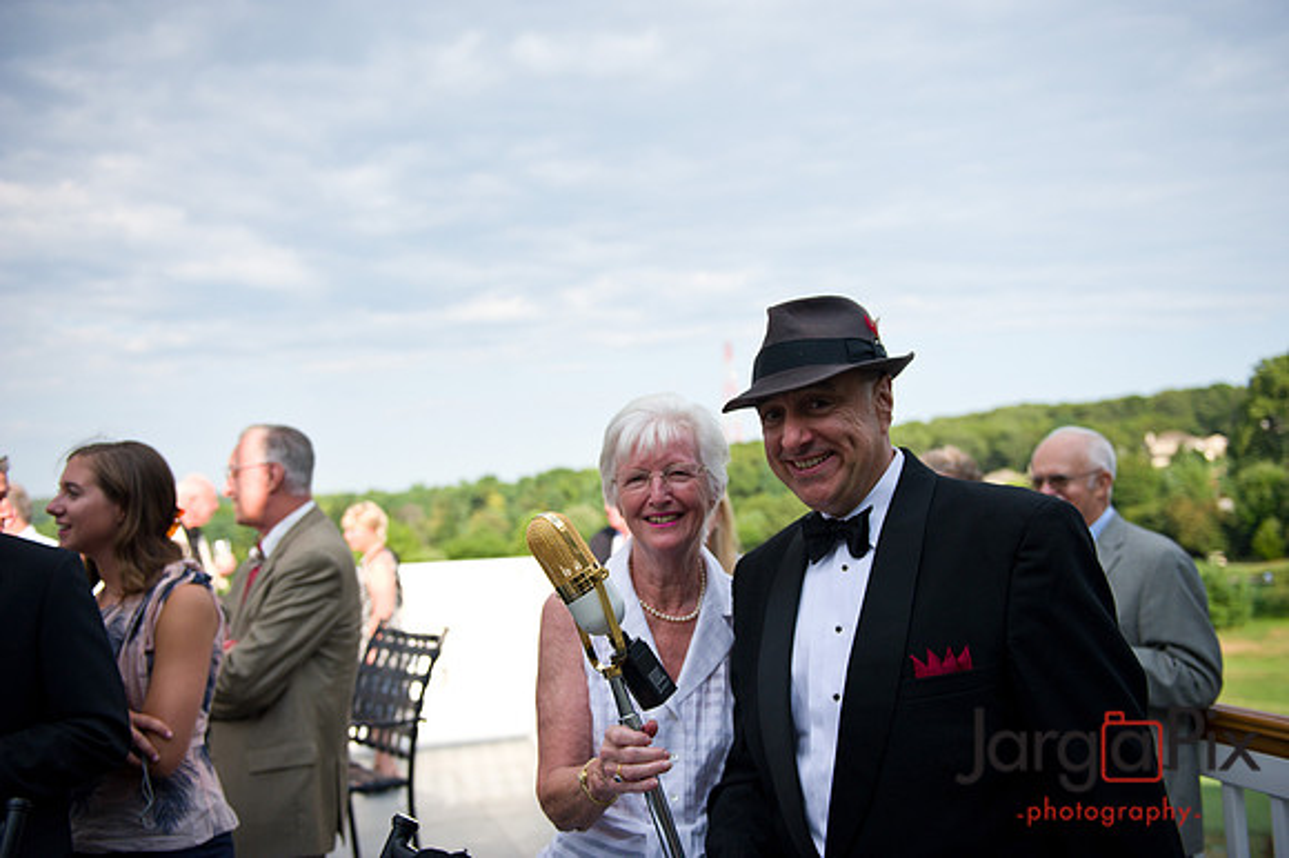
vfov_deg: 41.1
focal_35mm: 32
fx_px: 1145
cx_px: 644
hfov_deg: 58.7
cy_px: 429
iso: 400
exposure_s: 1/2500
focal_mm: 32
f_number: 3.2
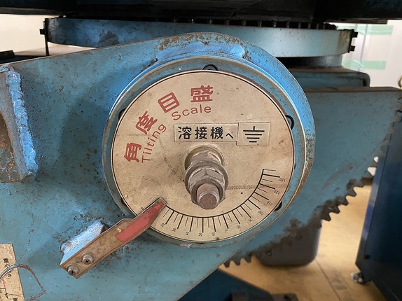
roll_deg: -1.8
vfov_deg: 48.1
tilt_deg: -21.7
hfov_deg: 61.7
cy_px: 167
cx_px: 205
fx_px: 337
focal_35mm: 29
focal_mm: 4.25
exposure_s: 1/32
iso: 640
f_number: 1.8
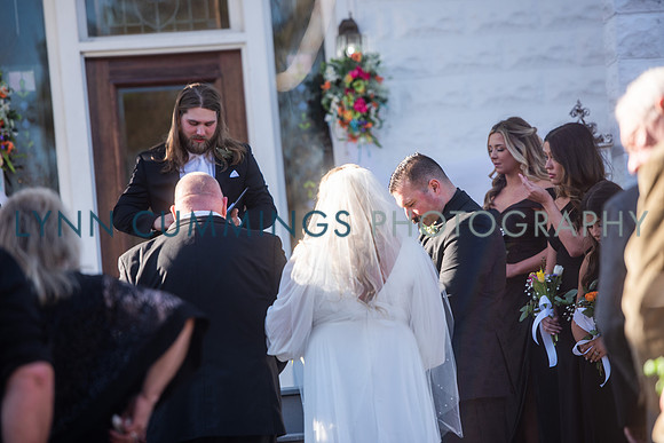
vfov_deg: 7.9
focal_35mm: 175
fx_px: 3228
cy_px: 222
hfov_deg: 11.7
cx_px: 332
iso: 100
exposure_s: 1/400
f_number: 3.5
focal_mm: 175
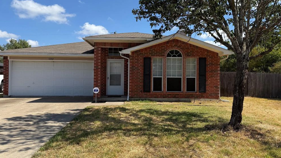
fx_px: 201
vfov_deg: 42.9
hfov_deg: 69.9
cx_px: 138
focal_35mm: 27
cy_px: 72
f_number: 1.78
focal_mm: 6.76
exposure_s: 1/3953
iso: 80
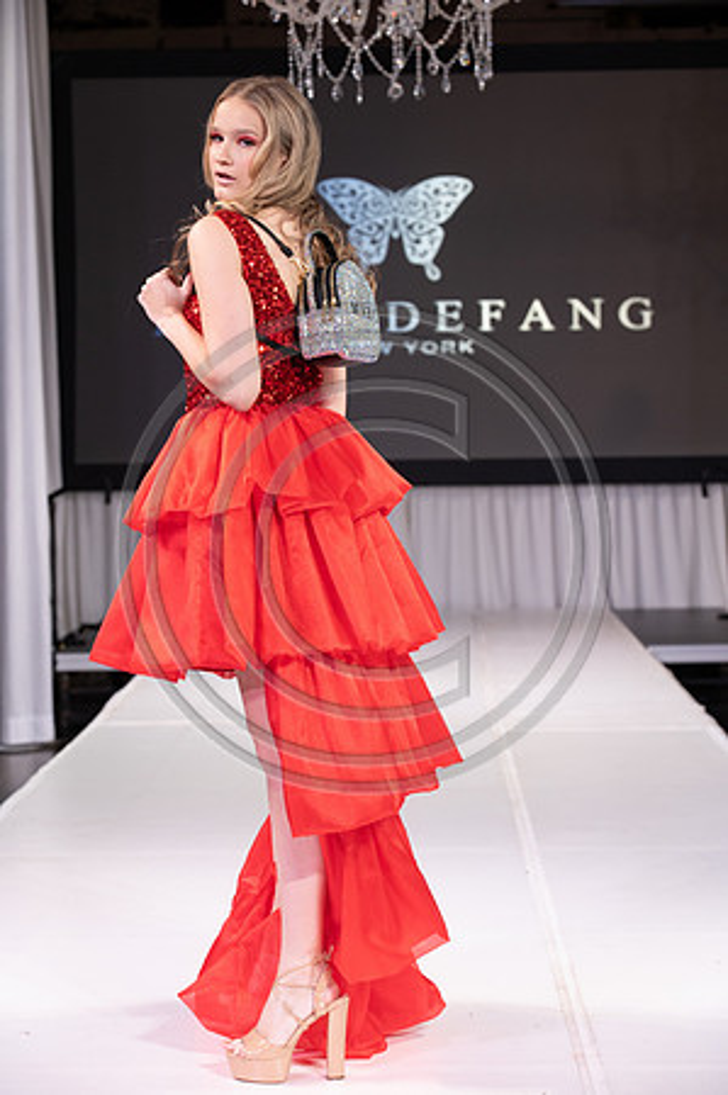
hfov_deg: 16.0
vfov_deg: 23.9
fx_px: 2584
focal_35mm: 85
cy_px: 548
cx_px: 364
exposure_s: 1/400
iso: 2000
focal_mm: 85
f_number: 5.6
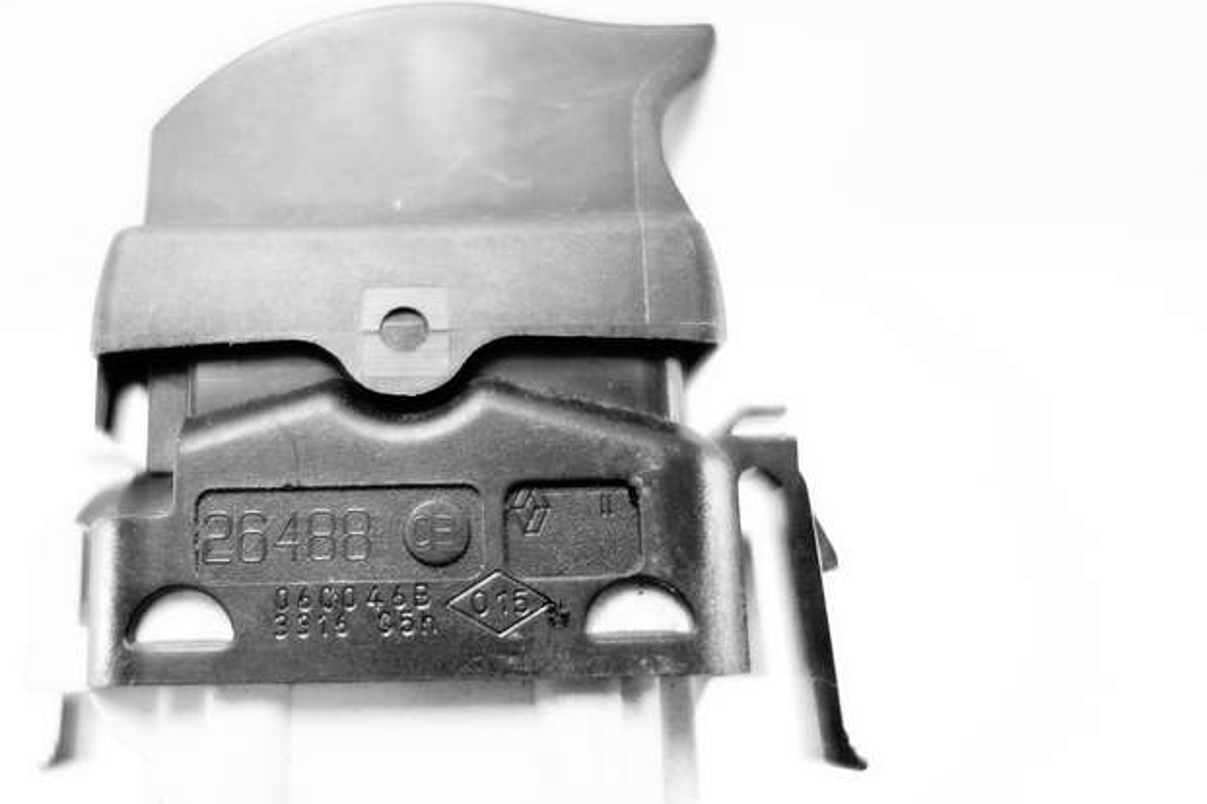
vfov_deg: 35.8
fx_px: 1240
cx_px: 435
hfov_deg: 51.2
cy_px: 475
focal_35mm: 37
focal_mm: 10.4
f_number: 1.8
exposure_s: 1/100
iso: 125
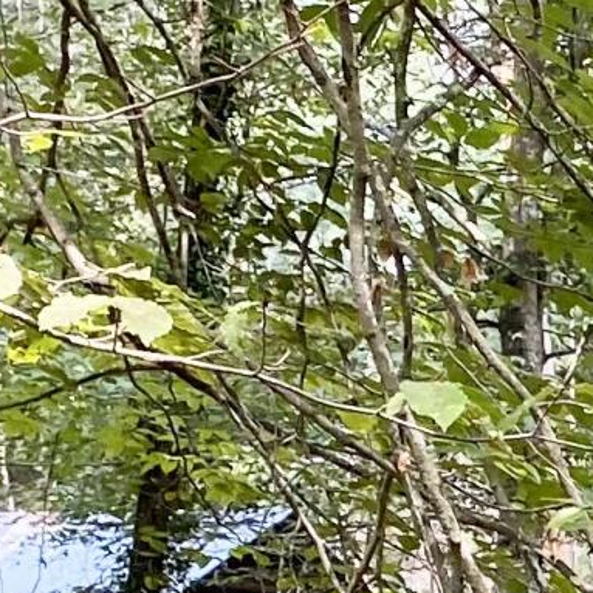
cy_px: 847
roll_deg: +0.2
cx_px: 1434
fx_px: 3489
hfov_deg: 8.8
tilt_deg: +2.1
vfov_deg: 9.5
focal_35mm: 180
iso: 64
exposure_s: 1/122
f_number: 1.8
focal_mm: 4.25
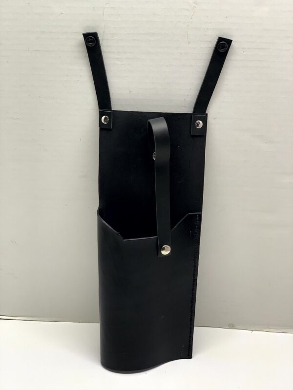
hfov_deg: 28.1
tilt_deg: -30.3
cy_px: 195
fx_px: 586
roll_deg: -0.2
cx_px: 146
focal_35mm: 52
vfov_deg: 36.8
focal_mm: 6
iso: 64
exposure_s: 1/60
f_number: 2.4
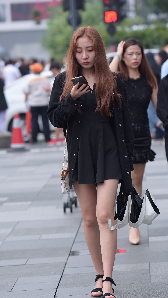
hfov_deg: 6.3
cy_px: 166
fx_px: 1521
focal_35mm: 192
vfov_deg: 11.2
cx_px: 72
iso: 640
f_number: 4
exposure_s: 1/800
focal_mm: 155
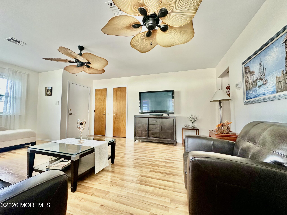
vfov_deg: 85.7
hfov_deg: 102.1
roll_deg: +0.0
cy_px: 108
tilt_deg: +3.9
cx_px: 144
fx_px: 116
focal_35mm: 14
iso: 125
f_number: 2.2
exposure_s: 1/99
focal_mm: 2.22
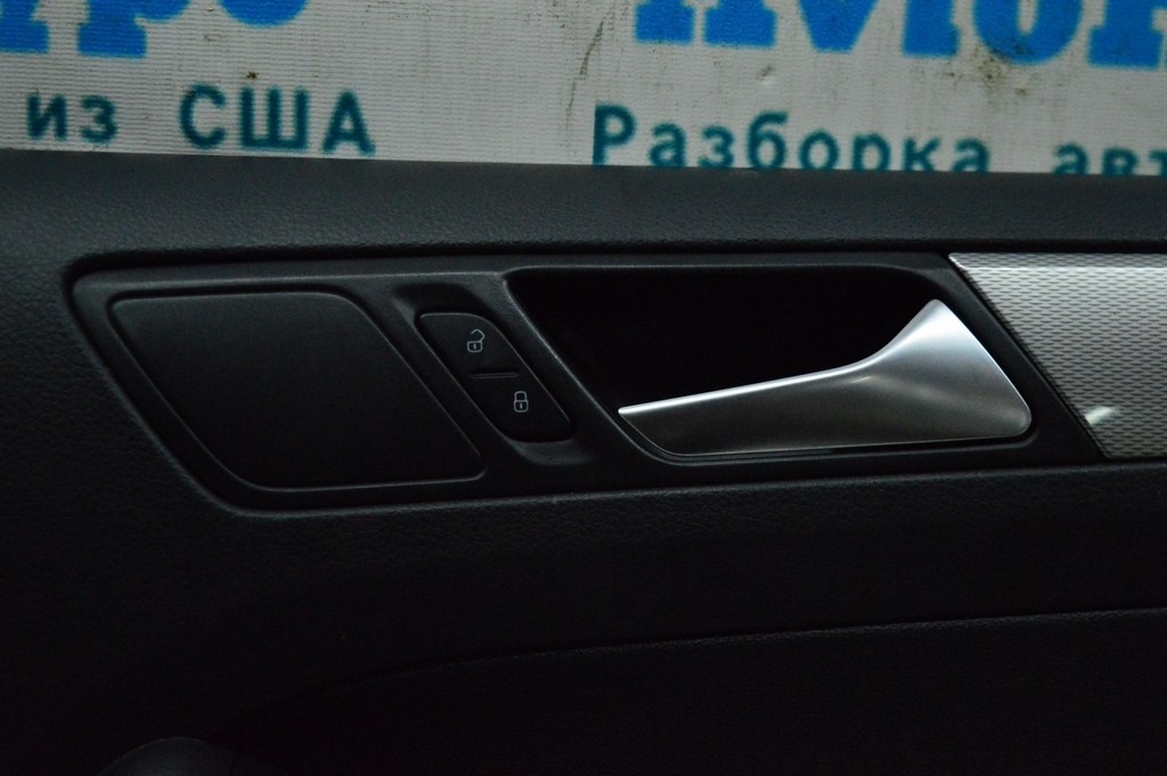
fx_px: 2041
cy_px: 388
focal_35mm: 63
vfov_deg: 21.5
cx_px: 584
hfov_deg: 31.9
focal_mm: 42
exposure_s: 1/1000
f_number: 5
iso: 6400
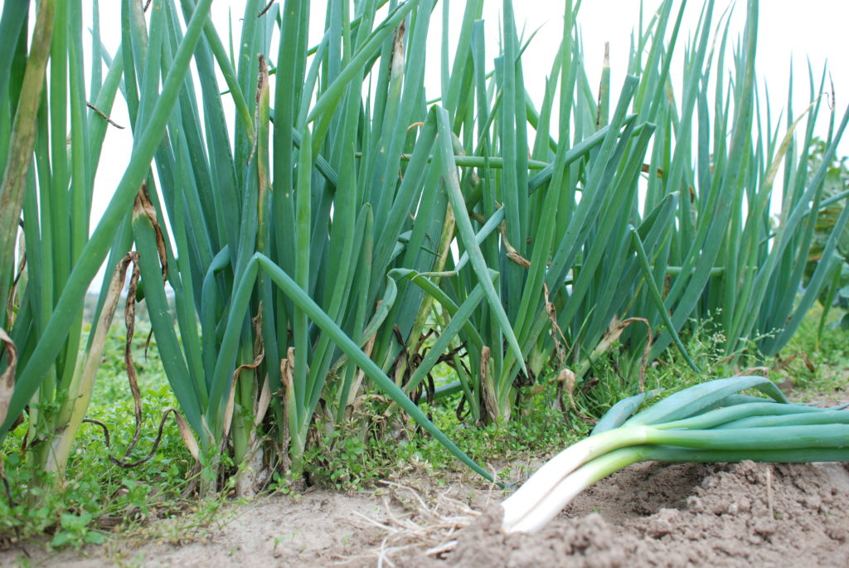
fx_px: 637
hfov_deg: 67.3
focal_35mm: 27
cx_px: 424
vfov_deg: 48.0
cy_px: 284
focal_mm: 18
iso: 200
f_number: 4.8
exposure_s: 1/90
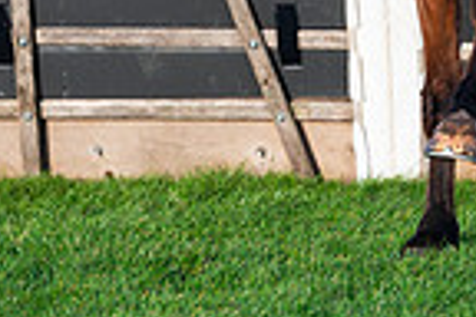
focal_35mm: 882
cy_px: -412
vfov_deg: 1.6
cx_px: 546
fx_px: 11661
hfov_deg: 2.3
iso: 320
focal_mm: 175
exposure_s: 1/2500
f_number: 3.5
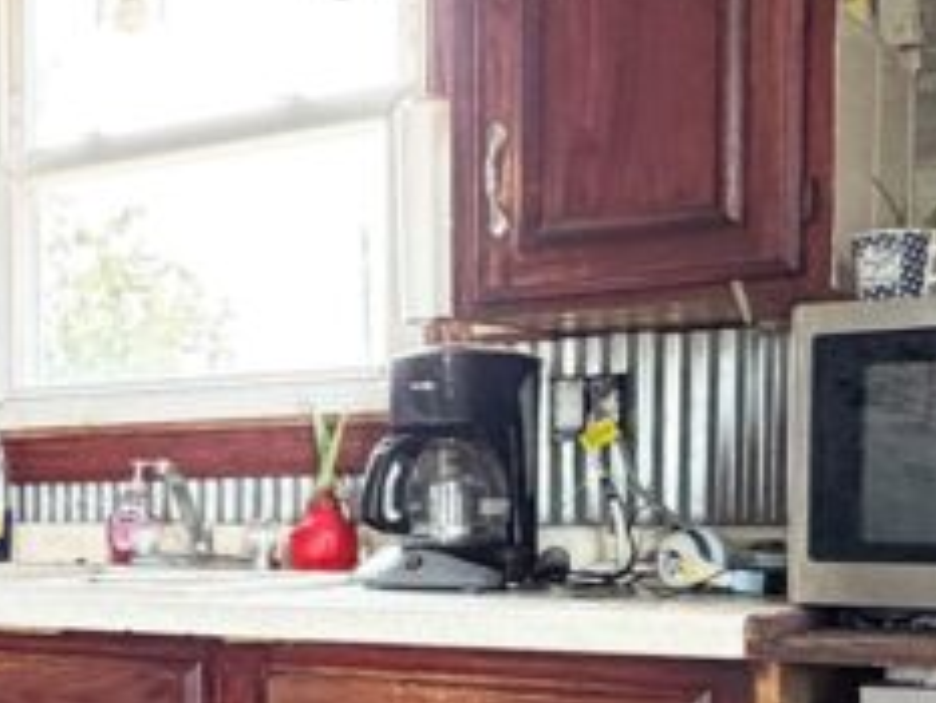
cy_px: 550
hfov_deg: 26.7
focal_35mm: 64
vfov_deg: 22.7
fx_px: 1731
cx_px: -199
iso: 320
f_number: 2.2
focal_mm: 2.22
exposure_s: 1/84
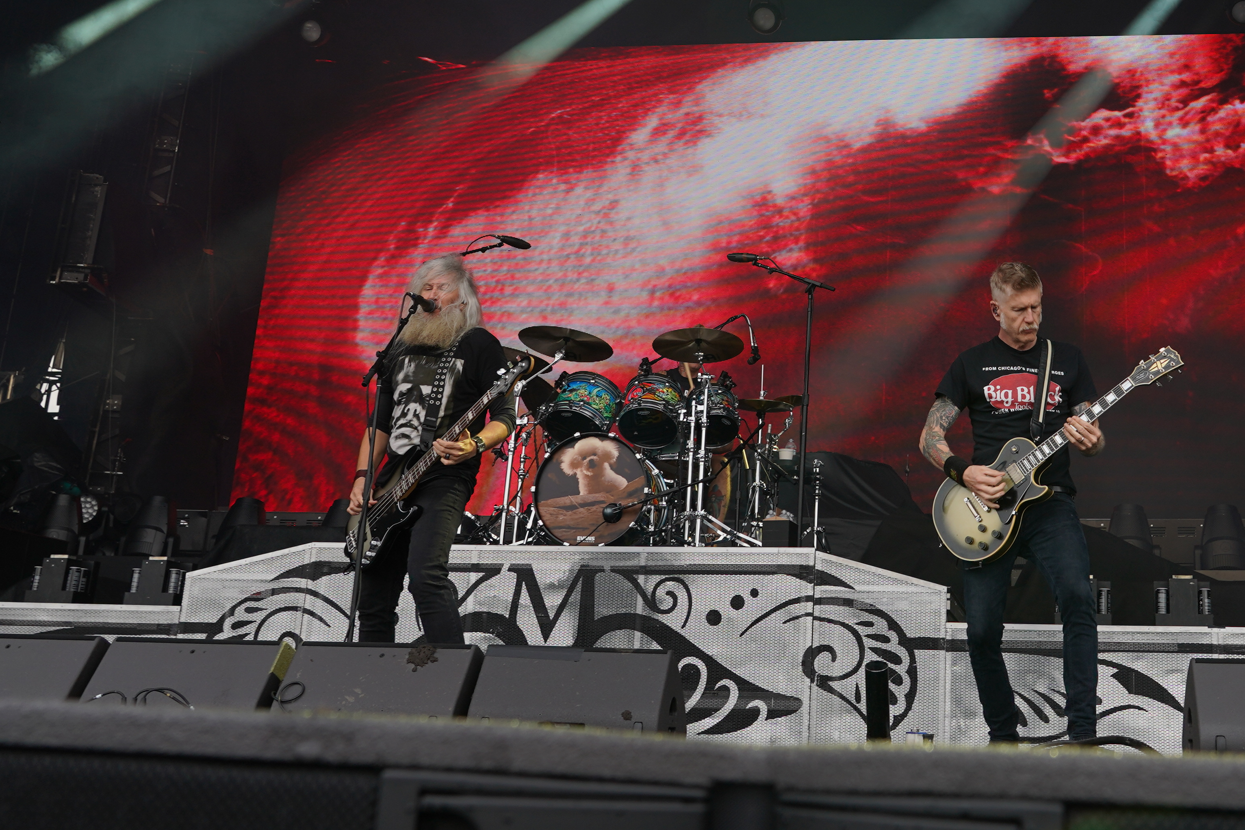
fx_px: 1625
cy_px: 186
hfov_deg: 41.1
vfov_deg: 28.1
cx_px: 885
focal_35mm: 47
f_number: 8
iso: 100
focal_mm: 24
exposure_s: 1/100
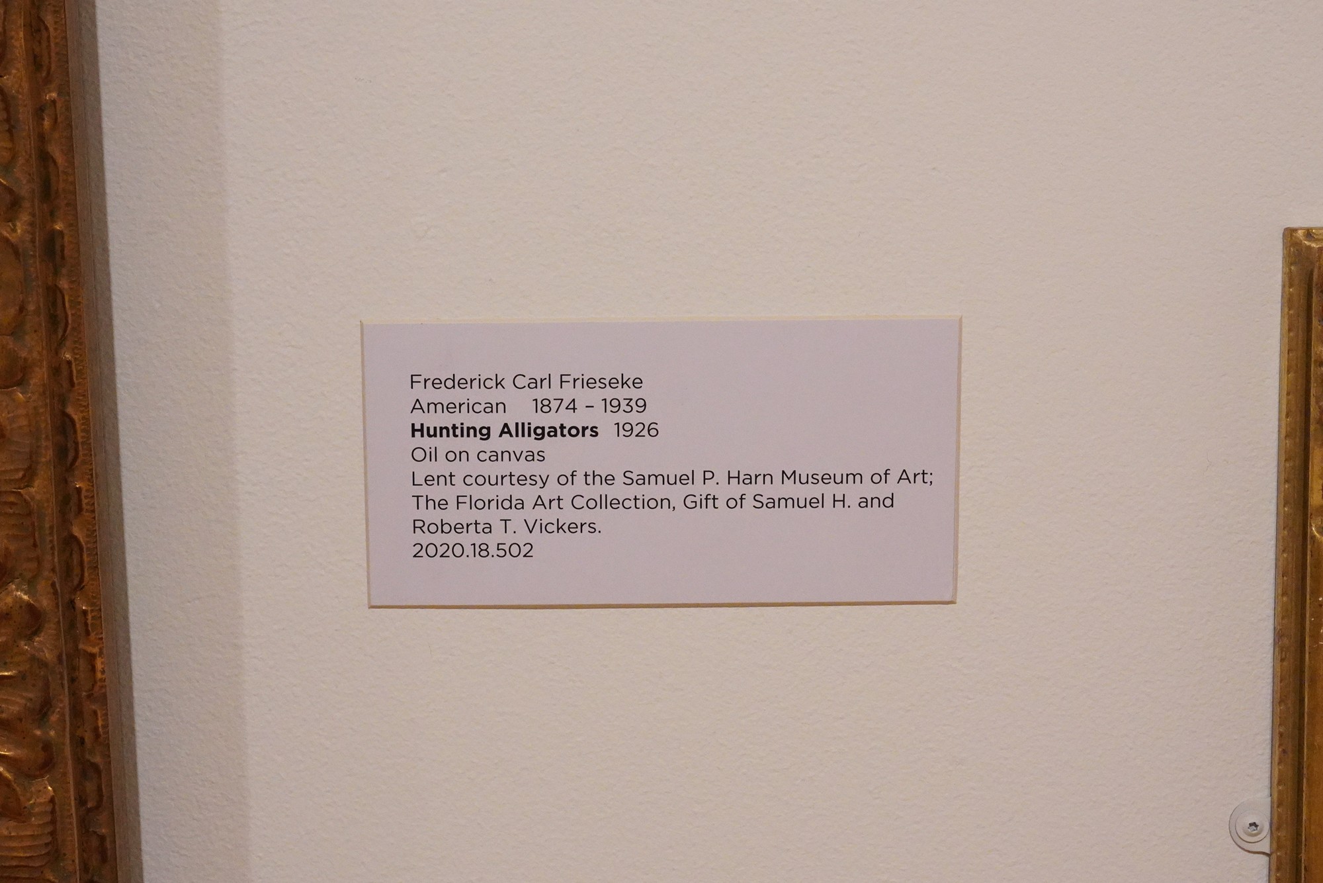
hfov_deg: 42.7
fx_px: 1691
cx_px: 662
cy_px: 442
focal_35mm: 46
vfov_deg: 29.3
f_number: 11
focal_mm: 46
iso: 10000
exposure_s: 1/80
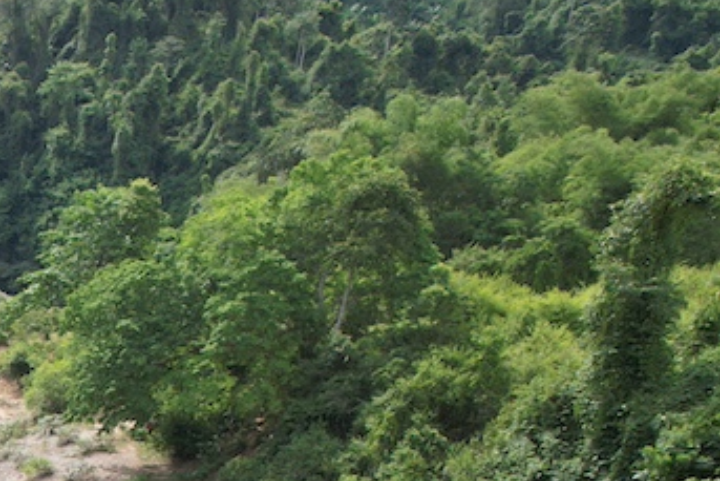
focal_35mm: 77
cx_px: -504
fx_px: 1541
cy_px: 834
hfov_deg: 20.4
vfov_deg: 15.5
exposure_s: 1/640
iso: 100
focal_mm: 8.38
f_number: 2.8
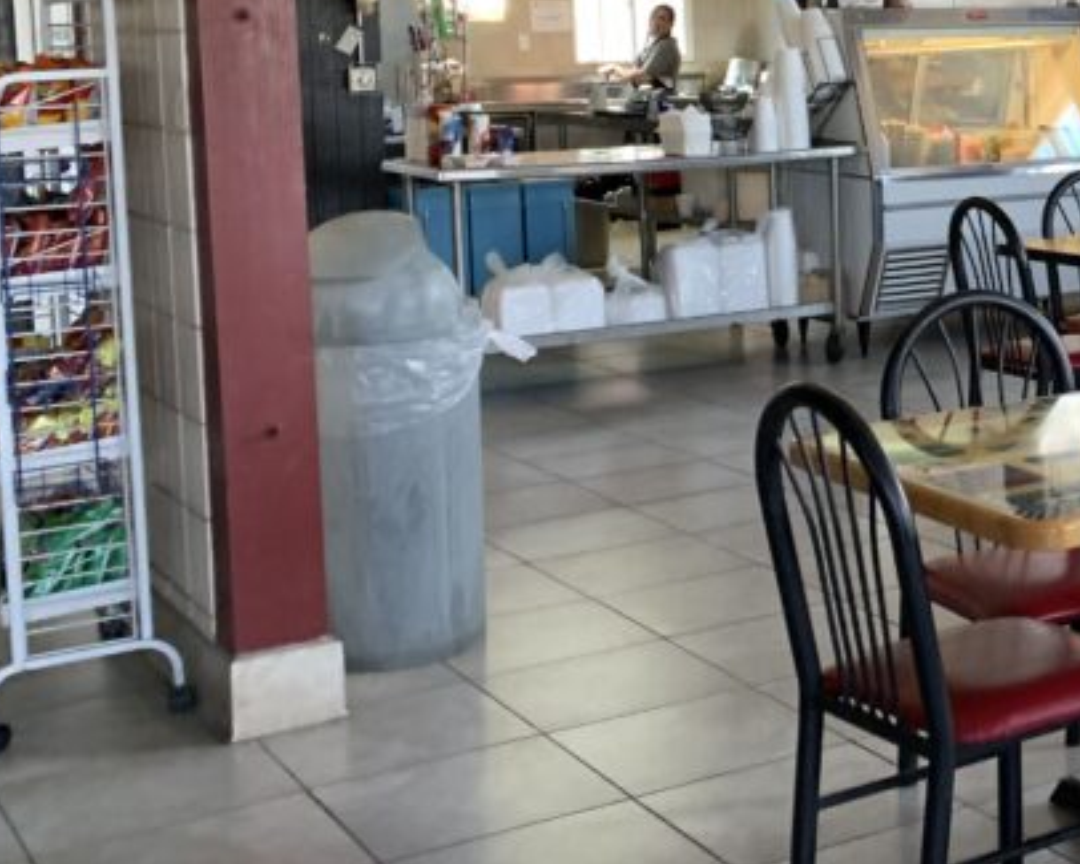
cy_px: 189
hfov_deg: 26.7
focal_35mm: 64
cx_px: 1240
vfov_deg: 23.5
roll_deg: +1.4
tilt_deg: -1.3
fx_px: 2046
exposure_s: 1/49
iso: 125
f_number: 1.8
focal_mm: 4.25
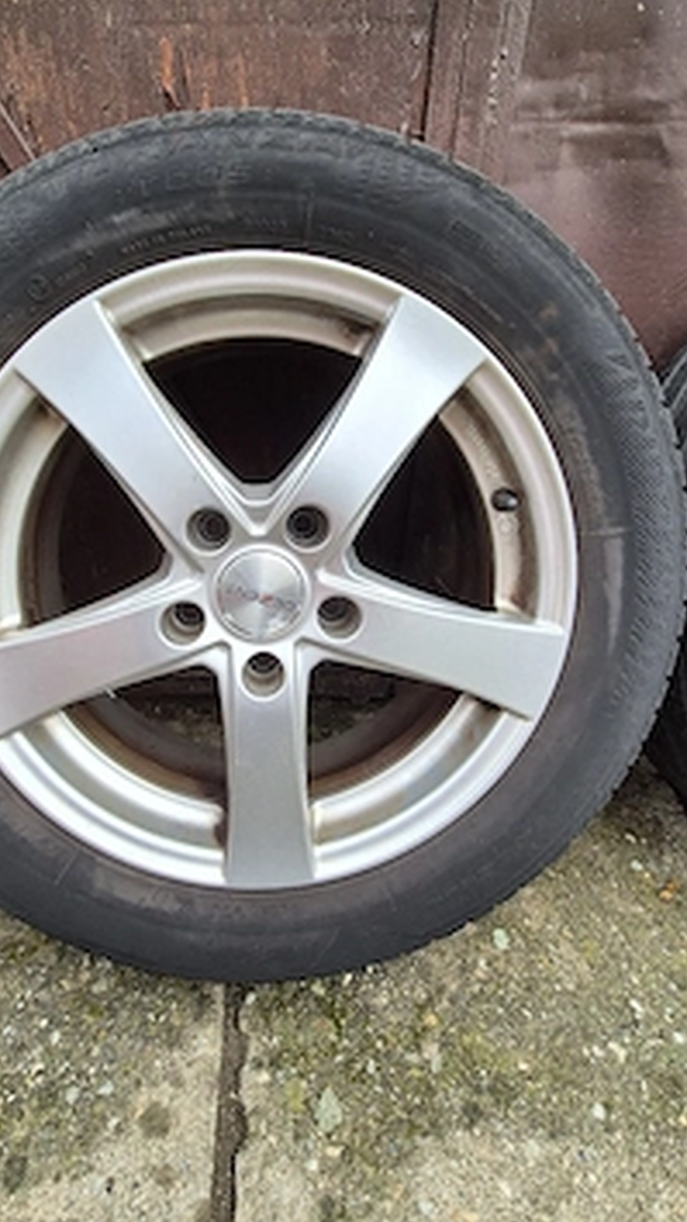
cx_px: 280
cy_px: 573
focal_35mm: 16
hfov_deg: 66.5
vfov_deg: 99.3
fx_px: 518
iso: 50
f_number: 2.2
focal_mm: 2.2
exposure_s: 1/323
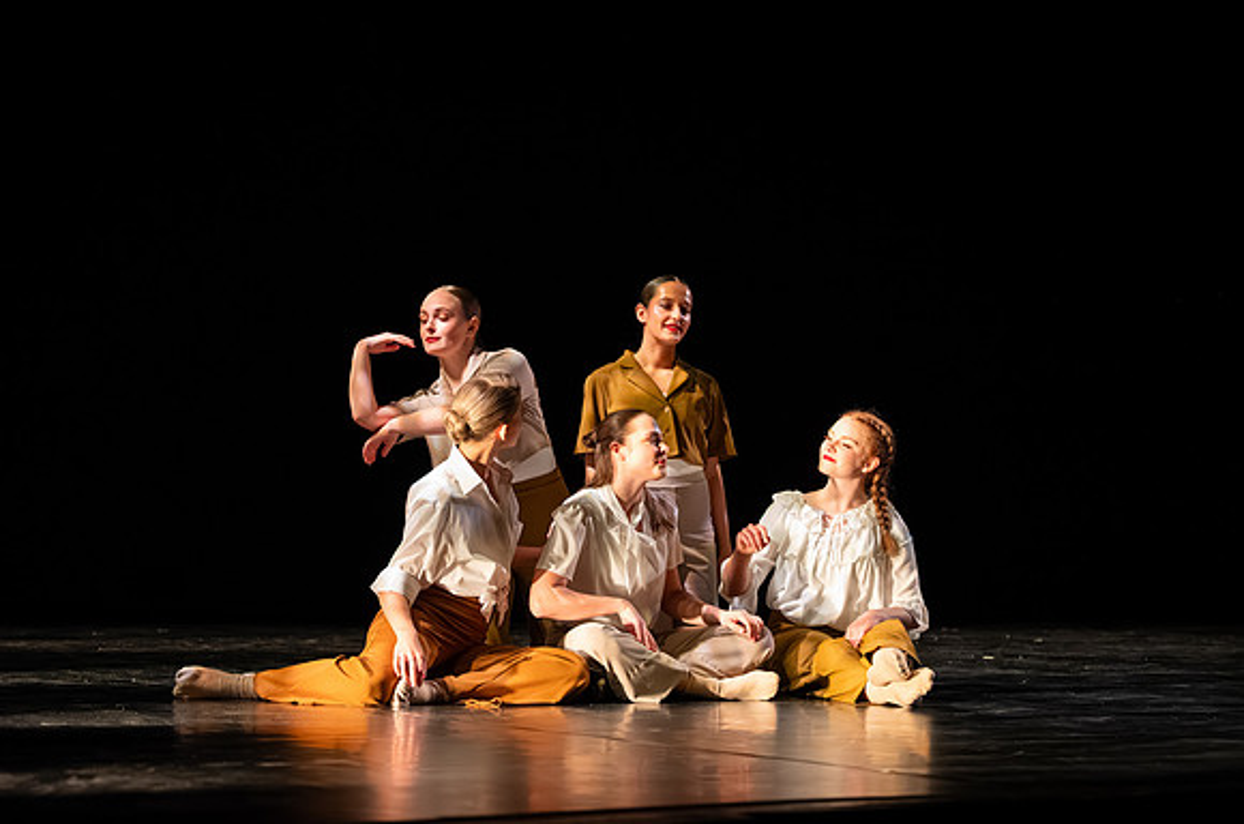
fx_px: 2804
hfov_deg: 25.0
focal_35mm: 81
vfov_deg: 16.7
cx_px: 639
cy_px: 355
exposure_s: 1/200
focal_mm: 71
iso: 3200
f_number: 2.8
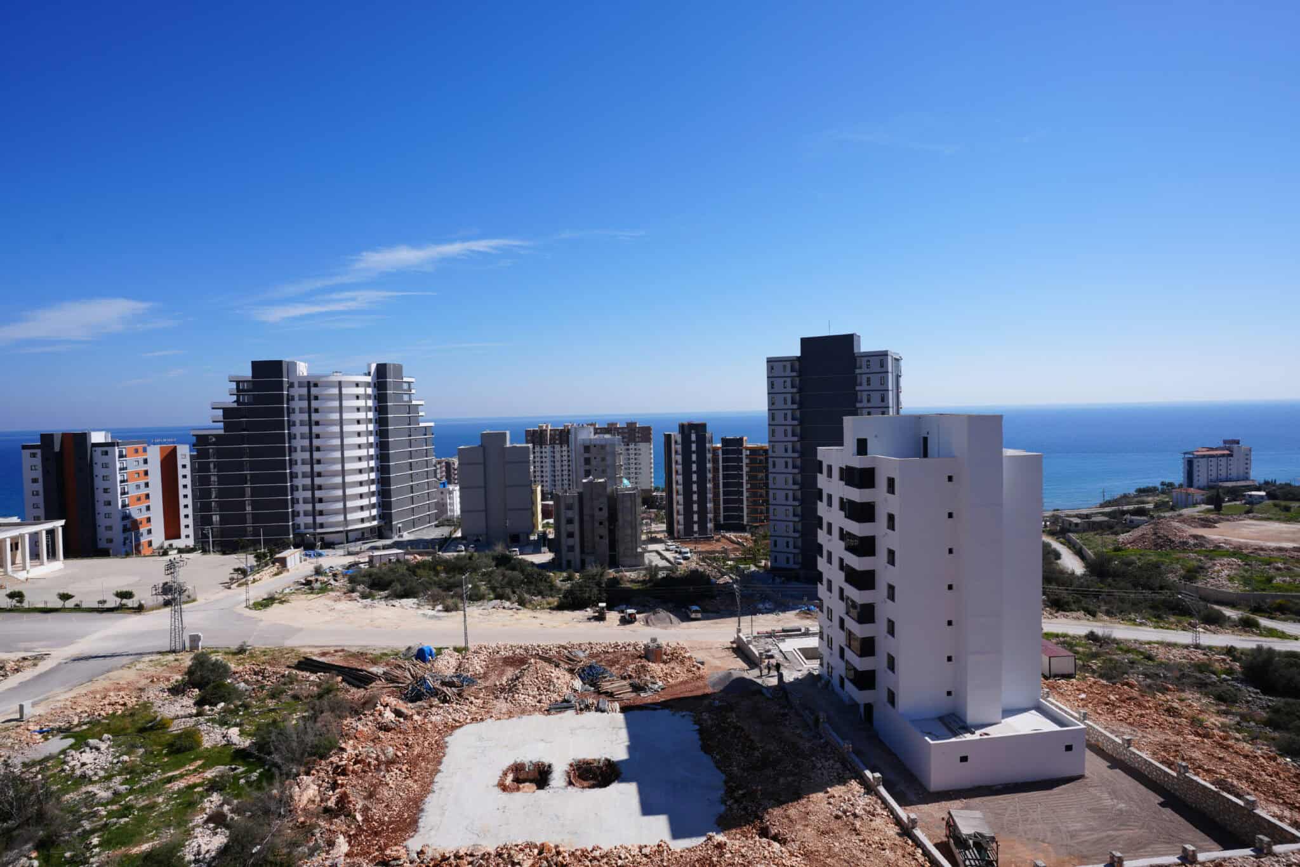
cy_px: 434
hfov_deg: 90.0
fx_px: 650
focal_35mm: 18
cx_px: 650
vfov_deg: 67.4
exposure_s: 1/200
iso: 100
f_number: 10
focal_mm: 18
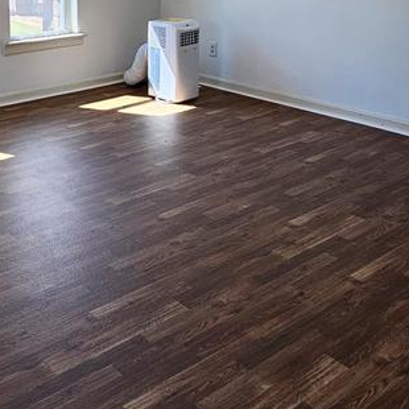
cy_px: 51
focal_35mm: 40
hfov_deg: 38.3
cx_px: 24
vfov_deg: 39.3
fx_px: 535
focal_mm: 2.2
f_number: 2.2
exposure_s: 1/120
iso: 80
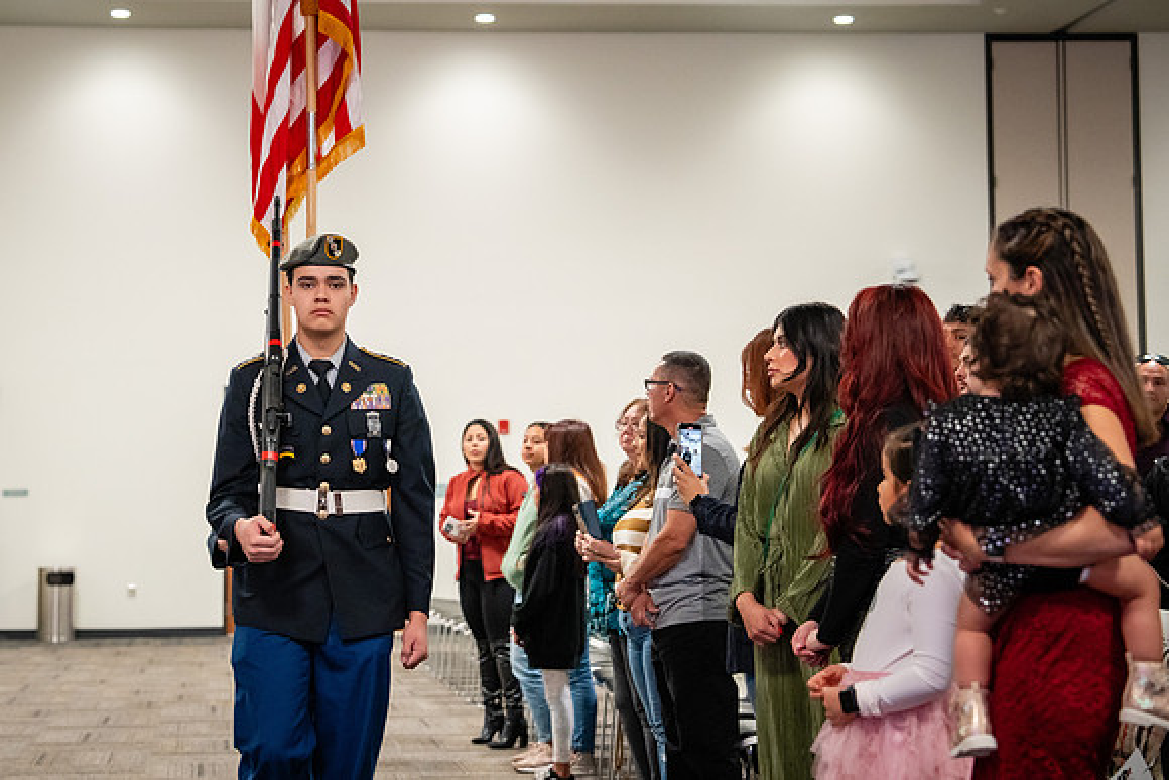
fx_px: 2558
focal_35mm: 79
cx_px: 410
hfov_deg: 25.6
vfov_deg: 17.3
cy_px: 292
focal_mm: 58
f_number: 2.8
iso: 2000
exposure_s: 1/160
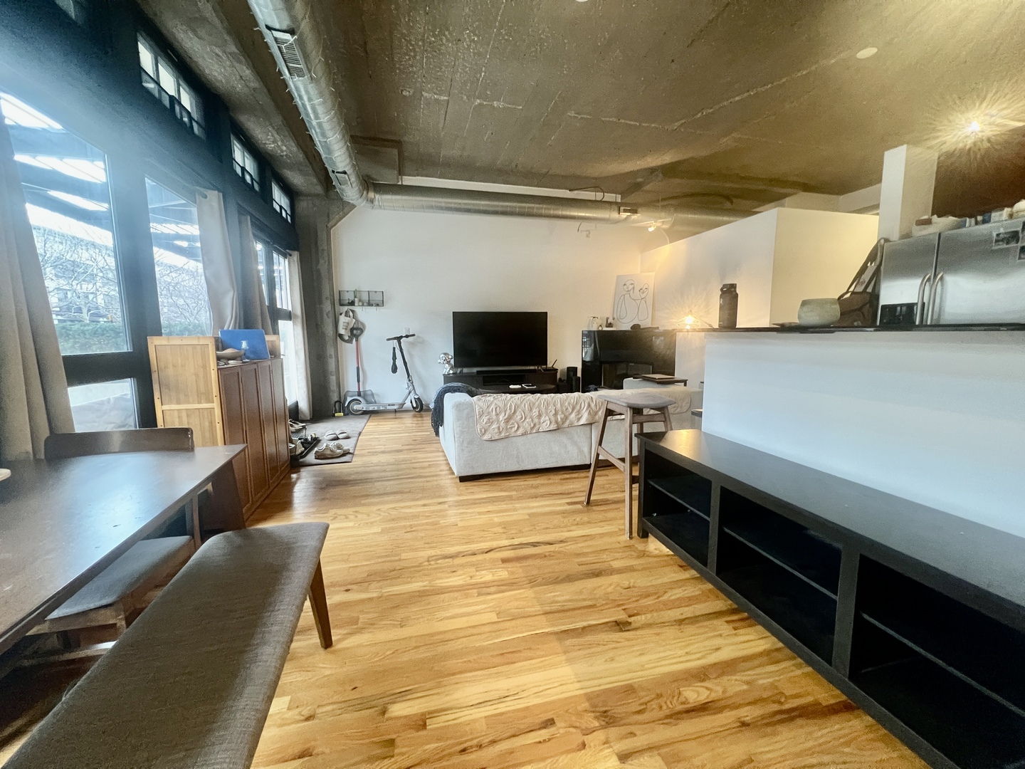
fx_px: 385
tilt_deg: -7.5
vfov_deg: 89.9
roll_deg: +0.2
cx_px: 512
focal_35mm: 13
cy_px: 384
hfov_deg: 106.2
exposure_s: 1/60
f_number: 1.8
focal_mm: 1.57
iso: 500
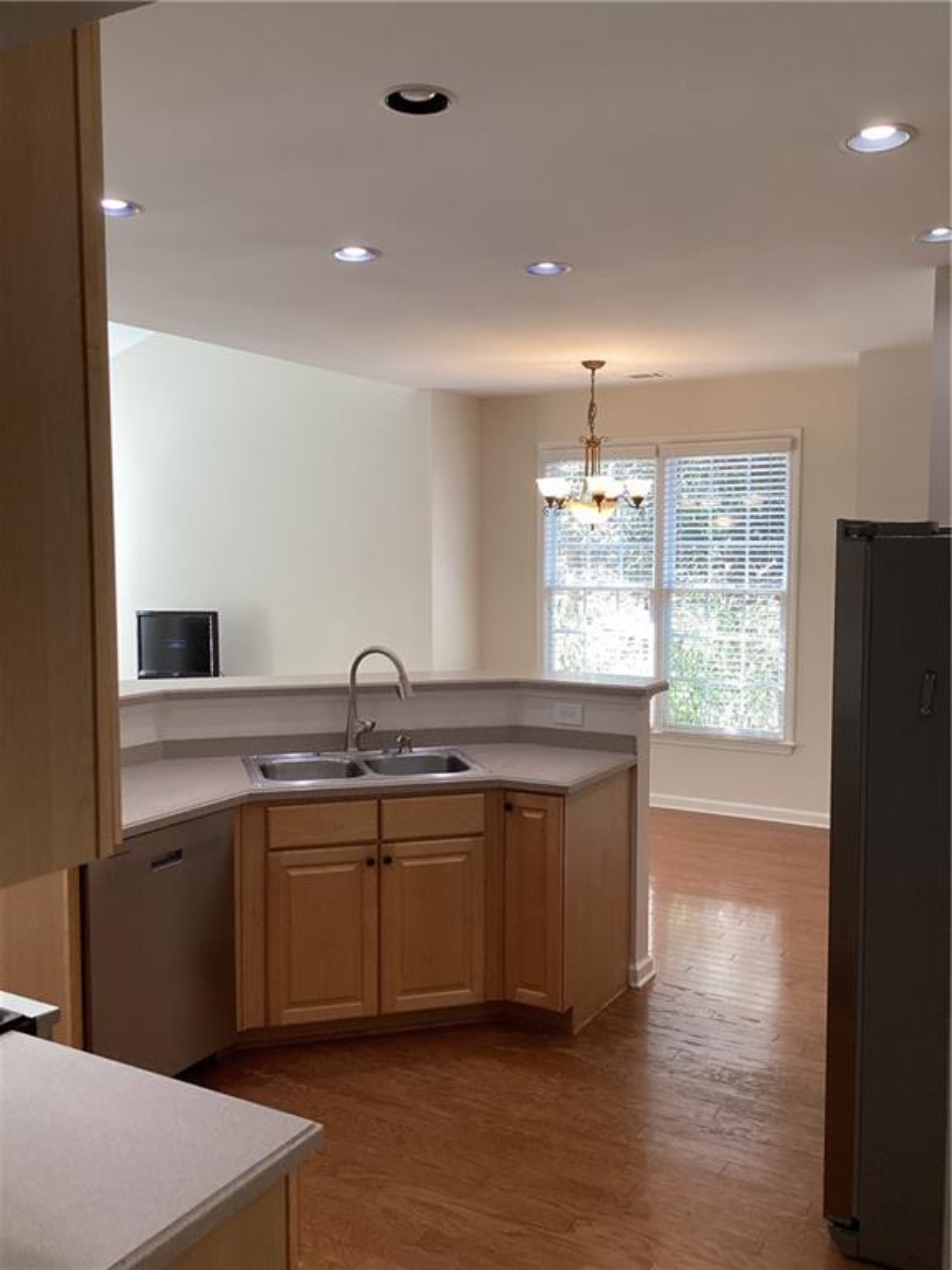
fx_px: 1137
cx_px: 476
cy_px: 635
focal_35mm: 31
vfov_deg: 58.4
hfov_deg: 45.4
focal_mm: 3.3
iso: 80
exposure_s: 1/120
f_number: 2.4
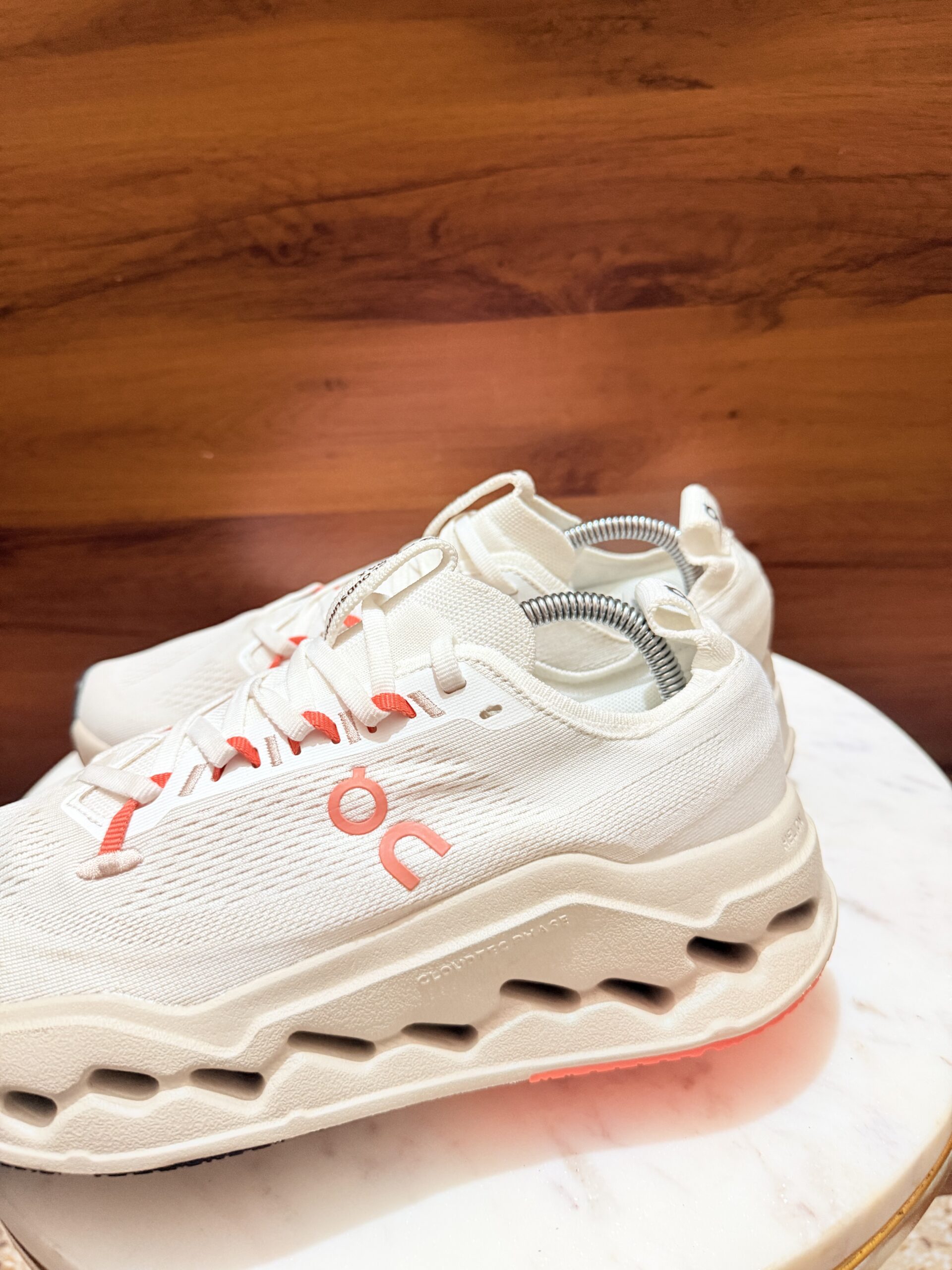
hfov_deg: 56.8
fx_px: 880
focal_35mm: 24
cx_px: 476
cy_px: 635
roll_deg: +3.3
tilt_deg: -25.8
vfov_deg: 71.6
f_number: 1.78
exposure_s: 1/50
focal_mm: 6.76
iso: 400
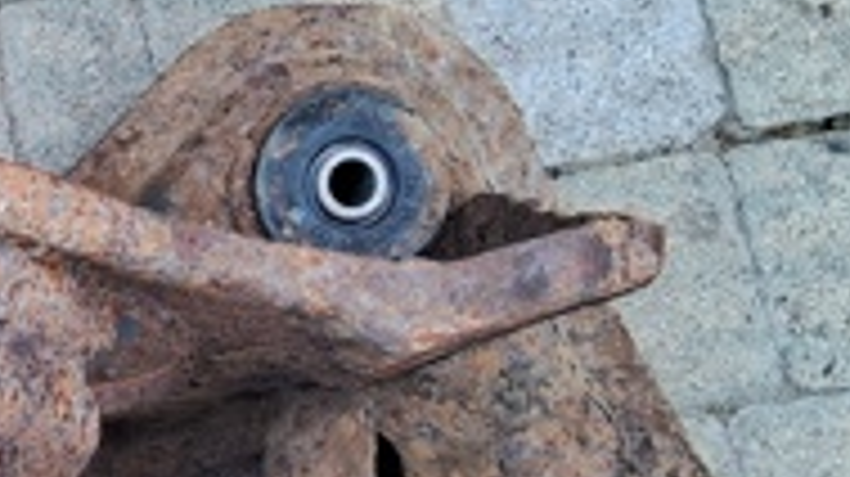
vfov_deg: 12.2
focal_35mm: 96
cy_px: 601
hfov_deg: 20.0
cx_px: -324
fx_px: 2162
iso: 32
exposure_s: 1/50
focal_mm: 3.98
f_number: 1.8
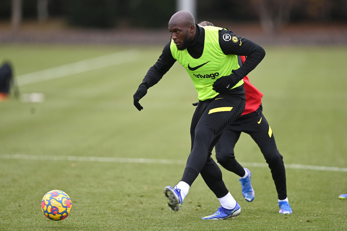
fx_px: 3856
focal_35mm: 400
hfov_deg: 5.2
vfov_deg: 3.4
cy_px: 116
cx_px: 174
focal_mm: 400
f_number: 3.2
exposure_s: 1/1600
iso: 1250
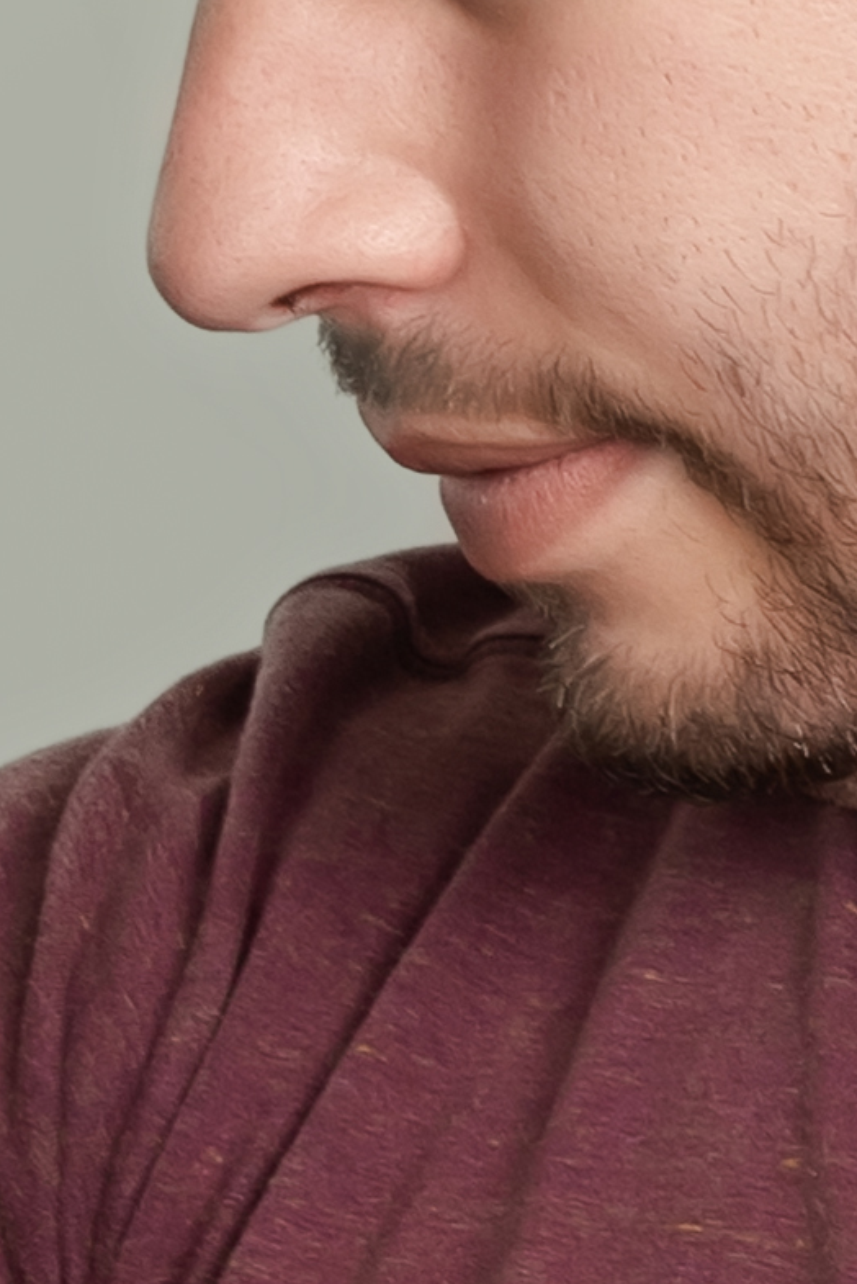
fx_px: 13663
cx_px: -334
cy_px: 1230
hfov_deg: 3.6
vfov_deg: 5.4
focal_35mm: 383
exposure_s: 1/100
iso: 250
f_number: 4
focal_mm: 50
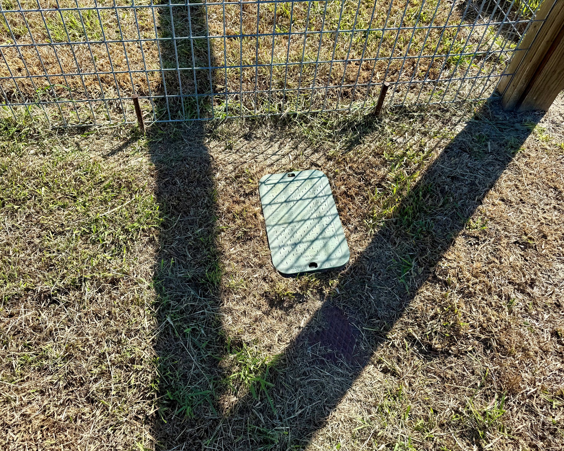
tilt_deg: -53.5
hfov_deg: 65.9
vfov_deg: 54.9
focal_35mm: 26
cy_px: 227
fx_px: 434
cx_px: 254
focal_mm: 6.76
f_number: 1.78
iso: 80
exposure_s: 1/2703
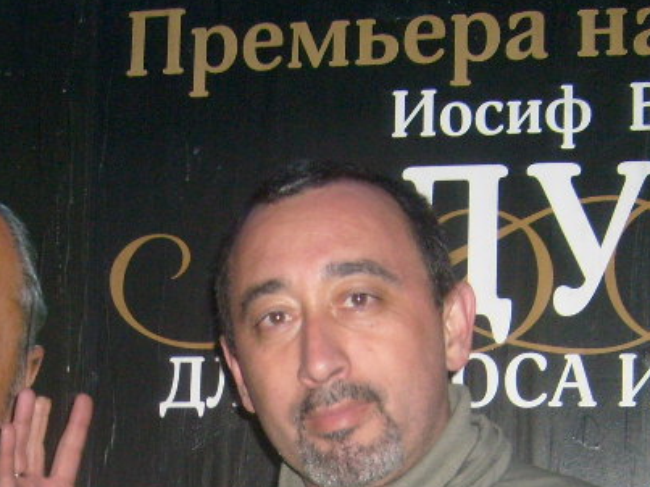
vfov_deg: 16.0
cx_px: 229
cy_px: 571
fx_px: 1671
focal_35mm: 89
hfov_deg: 21.9
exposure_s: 1/45
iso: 100
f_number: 2.8
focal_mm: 5.8
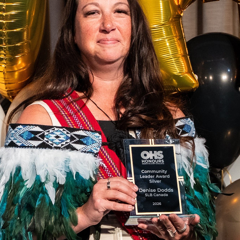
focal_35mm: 164
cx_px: 106
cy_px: 239
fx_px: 1286
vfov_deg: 10.6
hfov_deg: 10.7
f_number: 2.8
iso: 1600
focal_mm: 37
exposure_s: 1/200
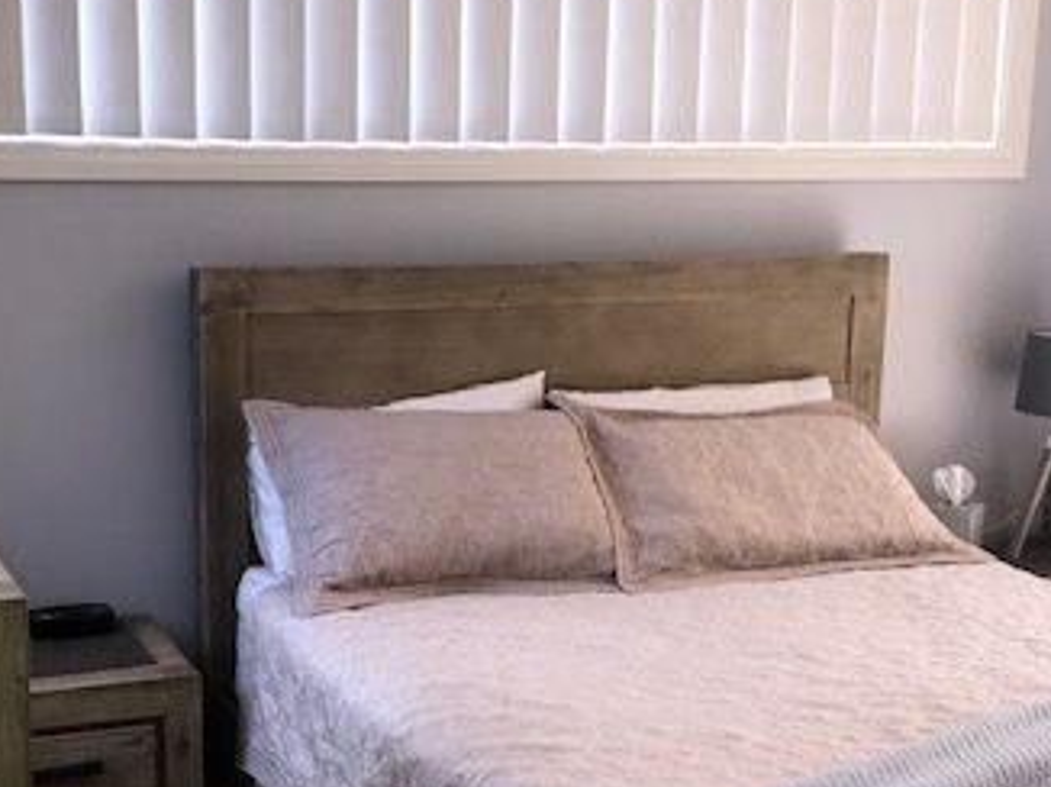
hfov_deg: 34.6
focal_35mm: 55
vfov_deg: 26.4
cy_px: 519
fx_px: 1669
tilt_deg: -12.3
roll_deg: -0.2
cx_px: 339
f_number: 1.8
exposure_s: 1/100
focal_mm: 3.99
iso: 40
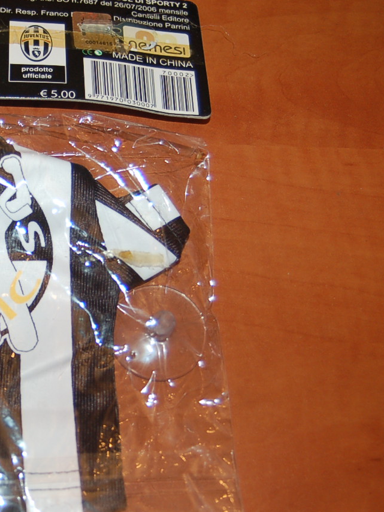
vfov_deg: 27.4
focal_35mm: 71
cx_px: -49
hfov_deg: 19.7
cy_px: 262
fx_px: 1050
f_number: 3.5
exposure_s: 1/60
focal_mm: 28
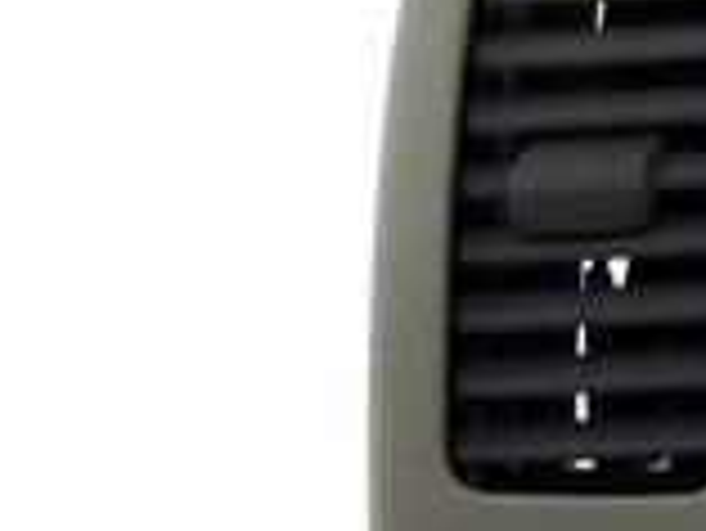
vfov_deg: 8.2
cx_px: 1331
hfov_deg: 10.3
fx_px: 3654
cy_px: 585
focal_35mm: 179
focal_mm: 7.6
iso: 400
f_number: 2.8
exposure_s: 1/60
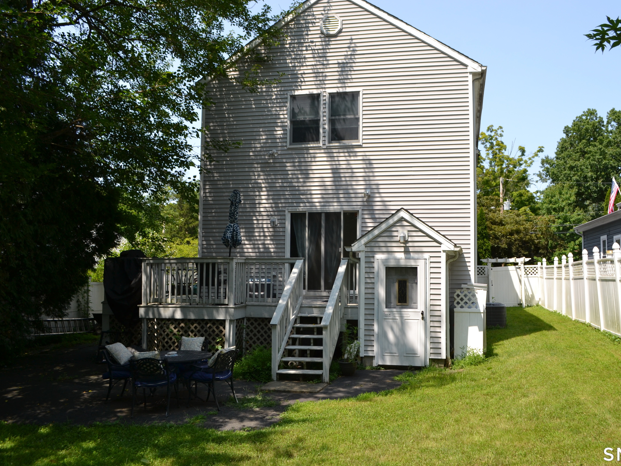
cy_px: 227
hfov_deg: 59.7
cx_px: 351
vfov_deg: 46.8
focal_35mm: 30
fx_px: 538
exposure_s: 1/200
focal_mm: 18
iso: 100
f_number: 7.1
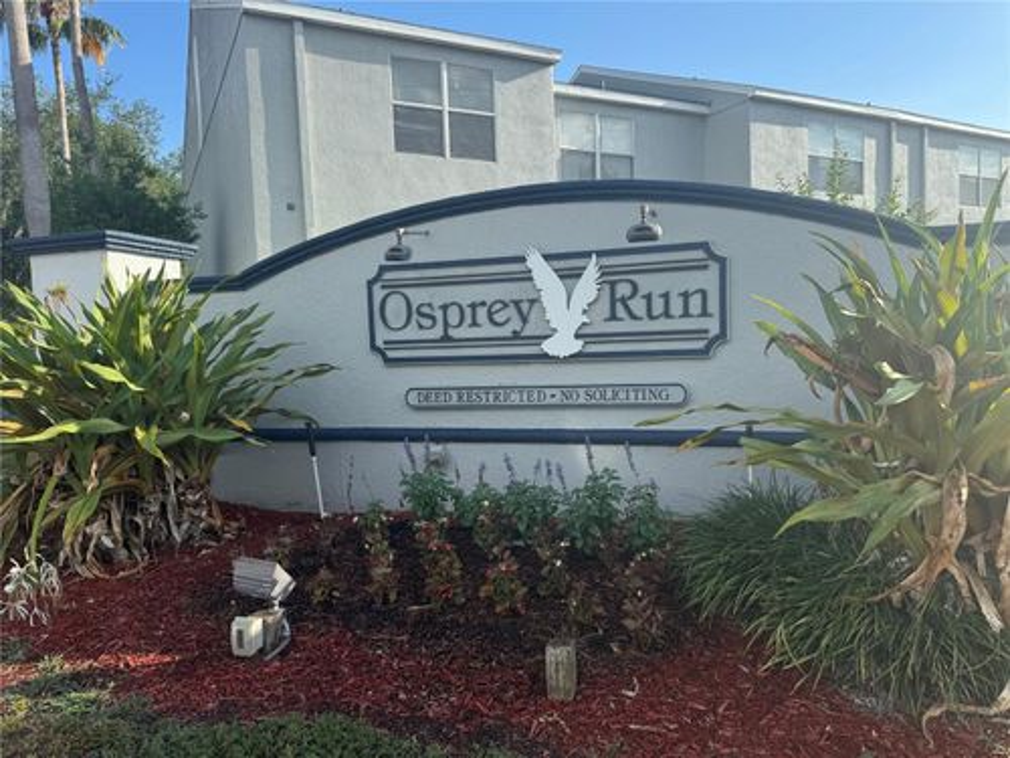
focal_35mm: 24
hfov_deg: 71.6
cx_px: 505
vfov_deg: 56.8
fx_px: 700
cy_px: 379
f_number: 1.78
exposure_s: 1/2710
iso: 80
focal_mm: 6.76
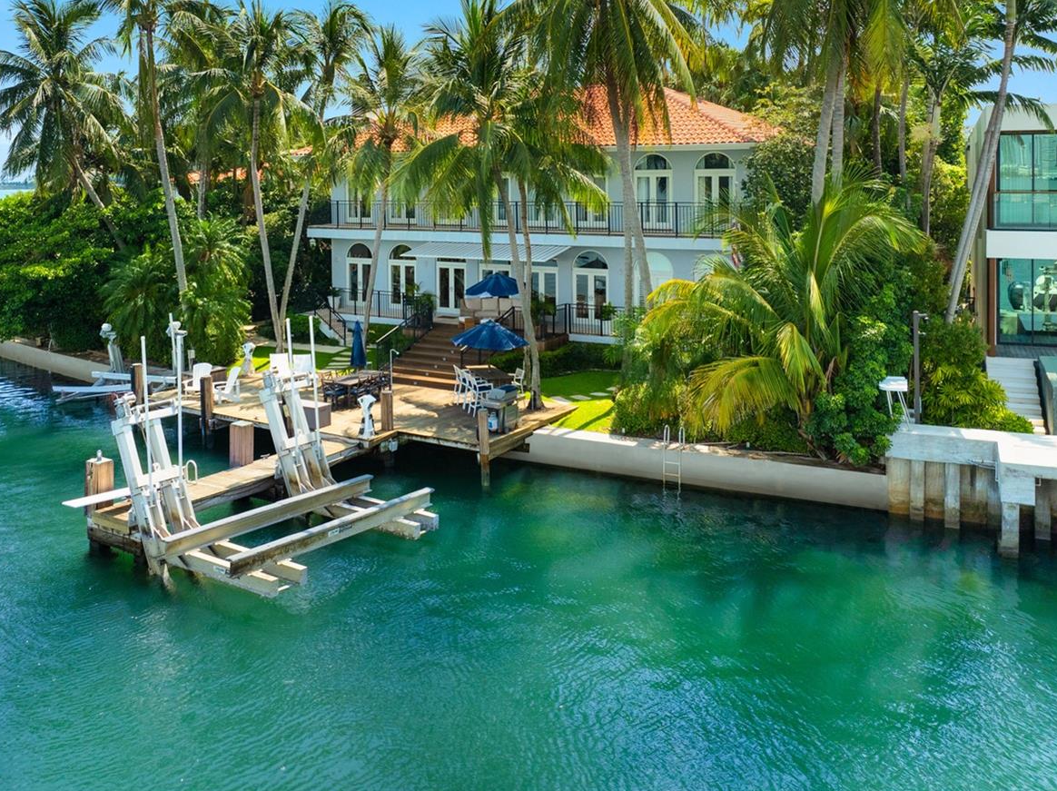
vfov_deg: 42.3
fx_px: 1007
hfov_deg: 54.9
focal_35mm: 33
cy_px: 267
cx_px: 414
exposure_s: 1/240
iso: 230
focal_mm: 12.29
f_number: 2.8
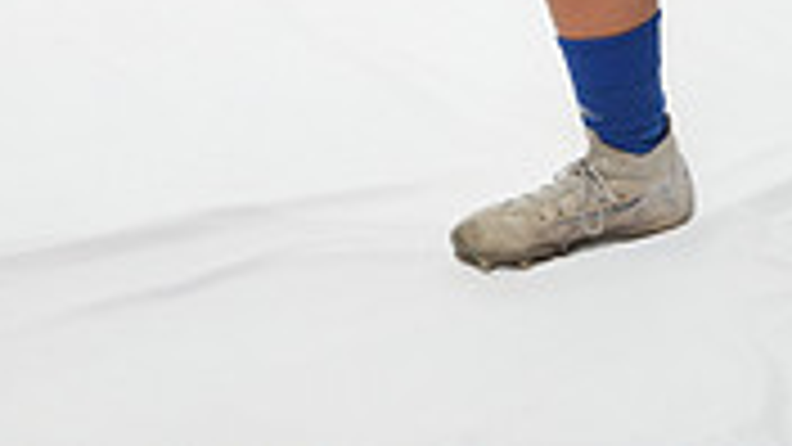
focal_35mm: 144
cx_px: 513
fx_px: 3033
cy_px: -563
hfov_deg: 14.9
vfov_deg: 7.9
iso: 500
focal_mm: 53.9
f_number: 8
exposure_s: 1/125
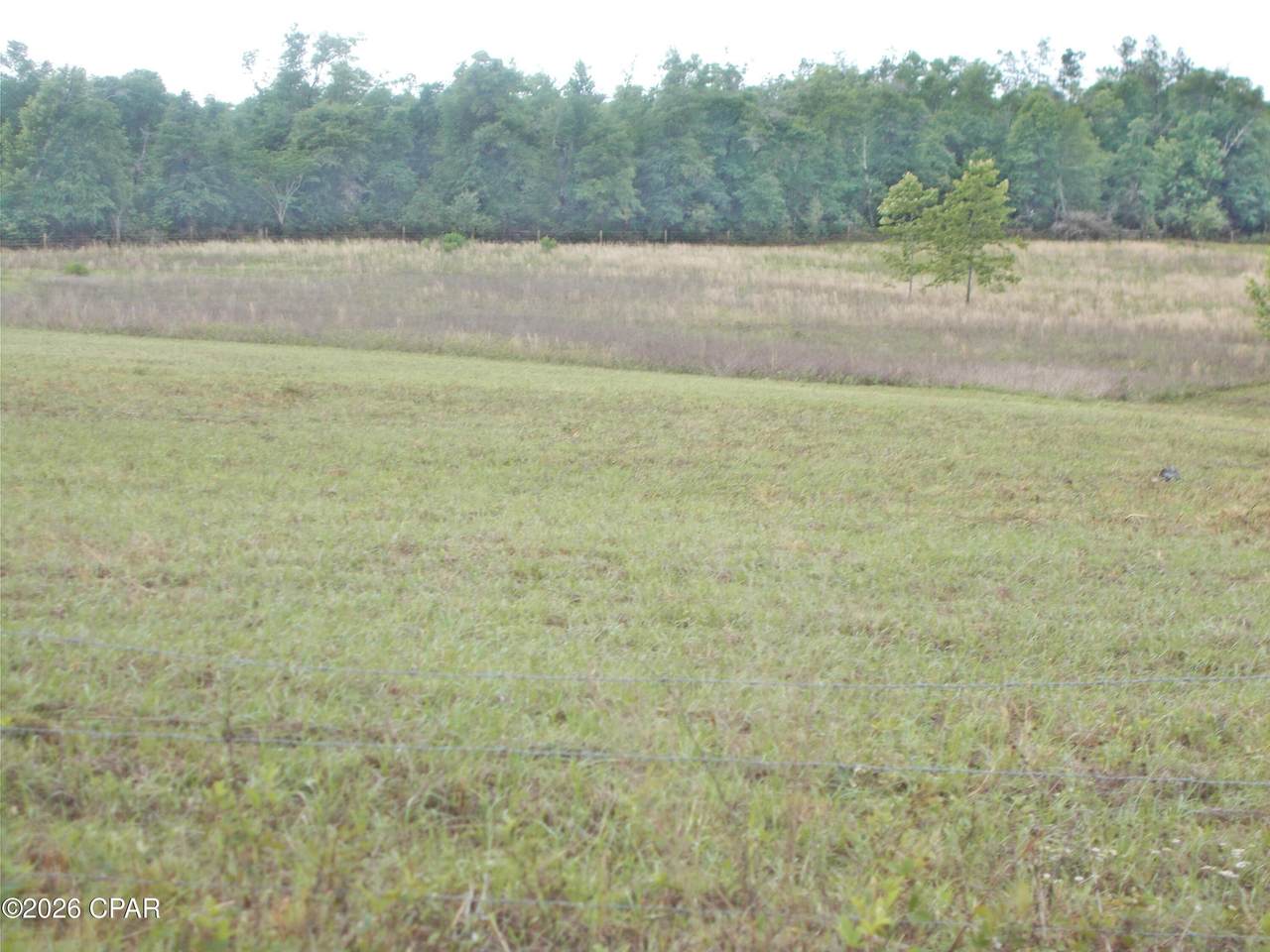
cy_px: 476
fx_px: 2788
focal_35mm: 76
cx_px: 635
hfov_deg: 25.7
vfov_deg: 19.4
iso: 80
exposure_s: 1/80
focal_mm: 13.5
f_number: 5.8
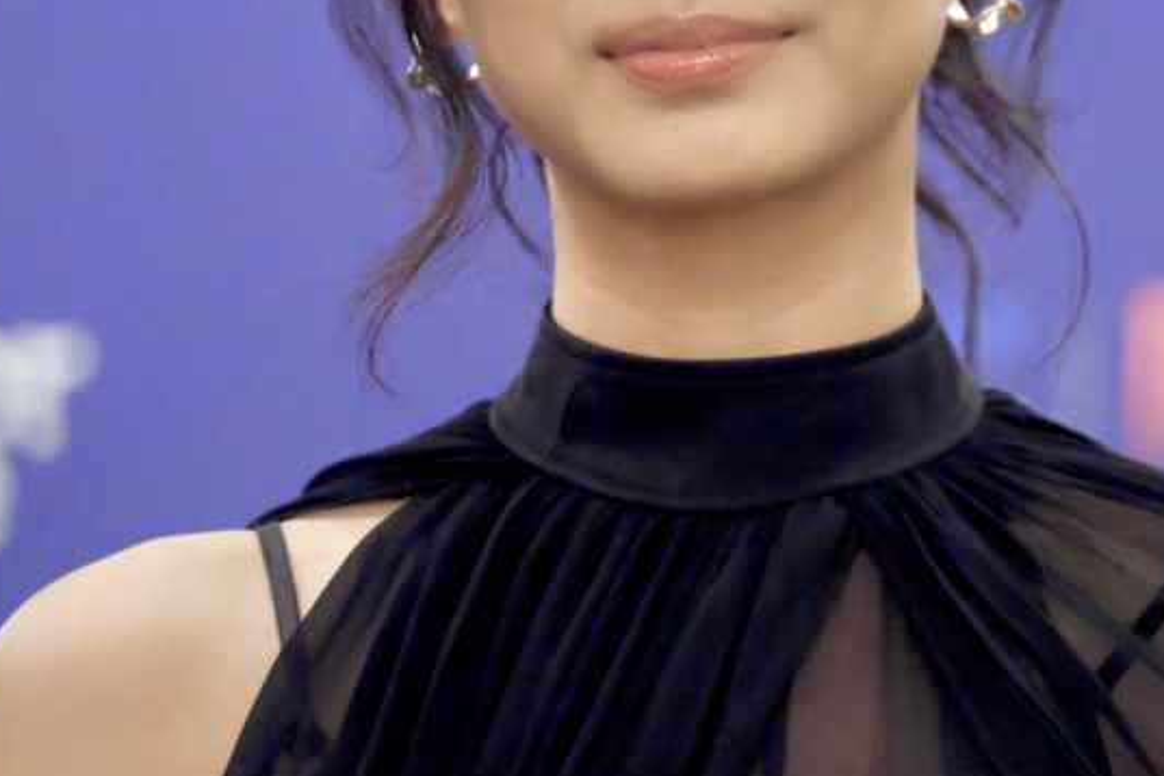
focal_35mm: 469
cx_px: 713
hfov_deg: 4.4
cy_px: -41
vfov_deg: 2.9
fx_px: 15163
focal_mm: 140
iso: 8000
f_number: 2.8
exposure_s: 1/200
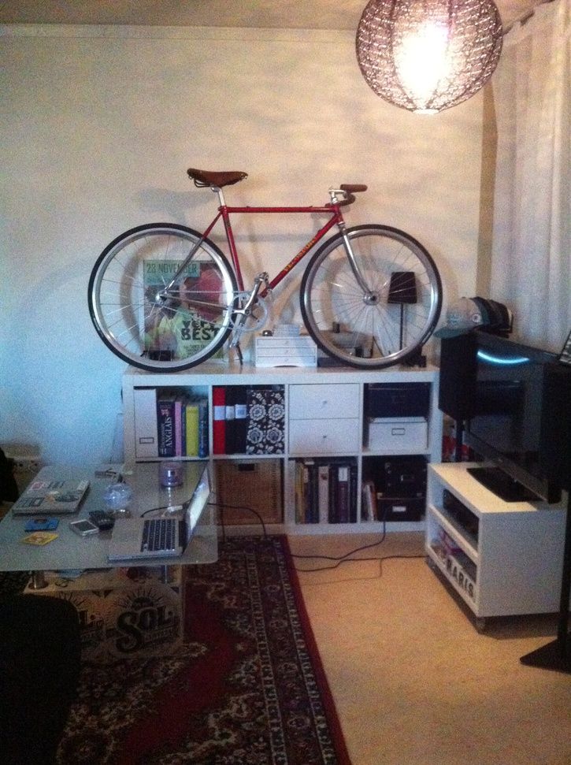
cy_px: 382
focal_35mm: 35
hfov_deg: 40.6
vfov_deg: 52.7
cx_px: 286
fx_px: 772
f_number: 2.8
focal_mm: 3.85
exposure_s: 1/15
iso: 1000
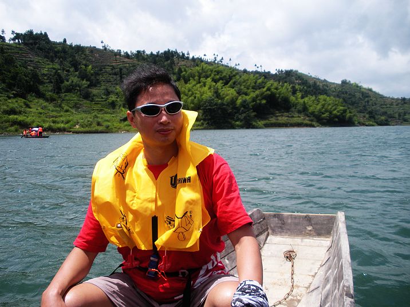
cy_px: 154
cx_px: 205
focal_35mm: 36
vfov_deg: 39.7
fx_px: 426
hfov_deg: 51.4
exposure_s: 1/706
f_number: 3.5
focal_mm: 6.3
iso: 64
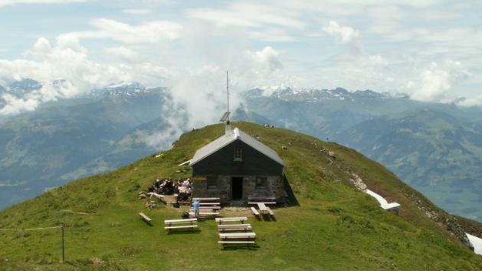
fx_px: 498
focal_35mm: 39
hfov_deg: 51.6
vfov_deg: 30.3
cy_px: 166
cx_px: 245
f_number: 8
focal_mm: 5.86
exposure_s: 1/160
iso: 50
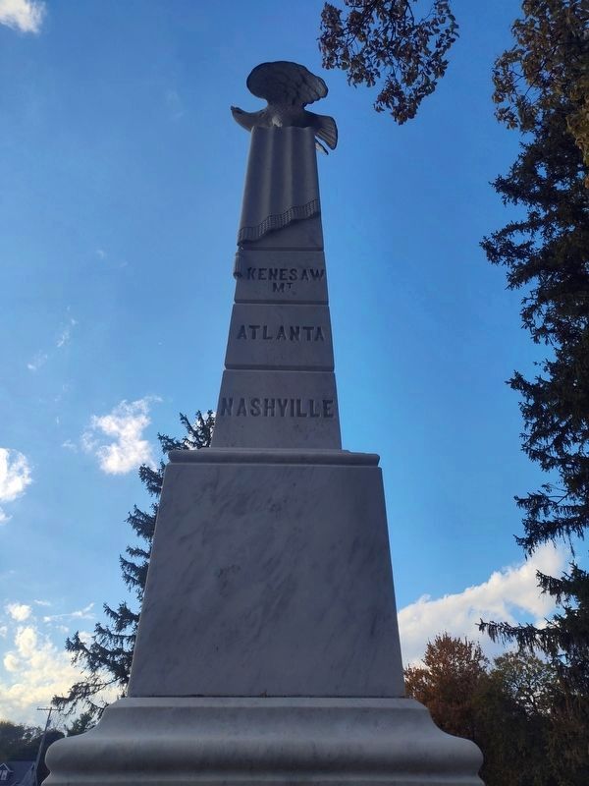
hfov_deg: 58.9
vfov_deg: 73.9
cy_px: 393
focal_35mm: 23
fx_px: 522
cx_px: 294
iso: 100
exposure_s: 1/1748
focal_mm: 5.56
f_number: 1.8
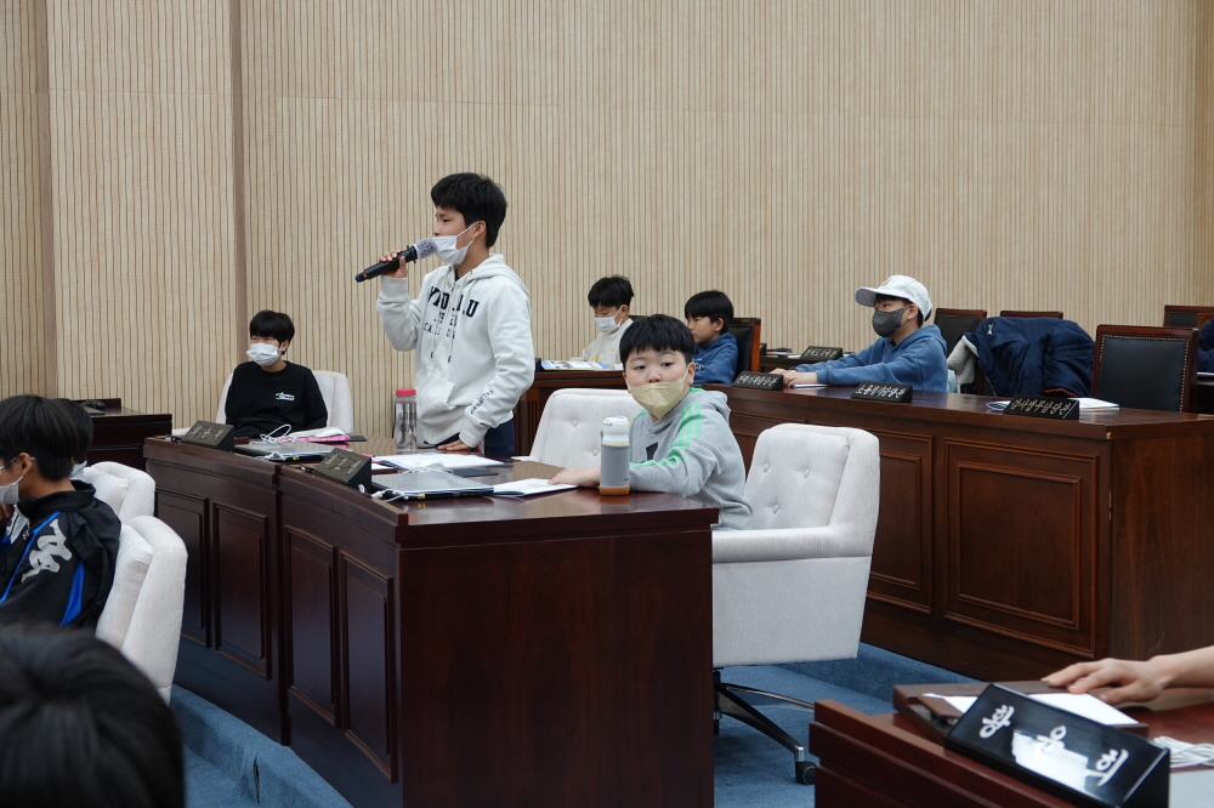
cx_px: 607
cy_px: 404
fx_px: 1685
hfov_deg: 39.6
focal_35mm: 50
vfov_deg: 27.0
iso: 250
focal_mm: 18.21
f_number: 3.2
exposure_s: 1/50
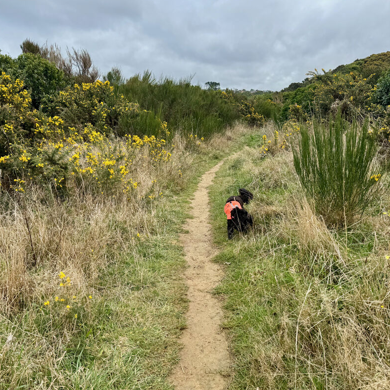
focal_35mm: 31
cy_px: 195
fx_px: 395
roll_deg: +2.5
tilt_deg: -8.2
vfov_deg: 52.5
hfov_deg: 52.5
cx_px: 199
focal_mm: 6.76
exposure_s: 1/1395
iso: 80
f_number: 1.78
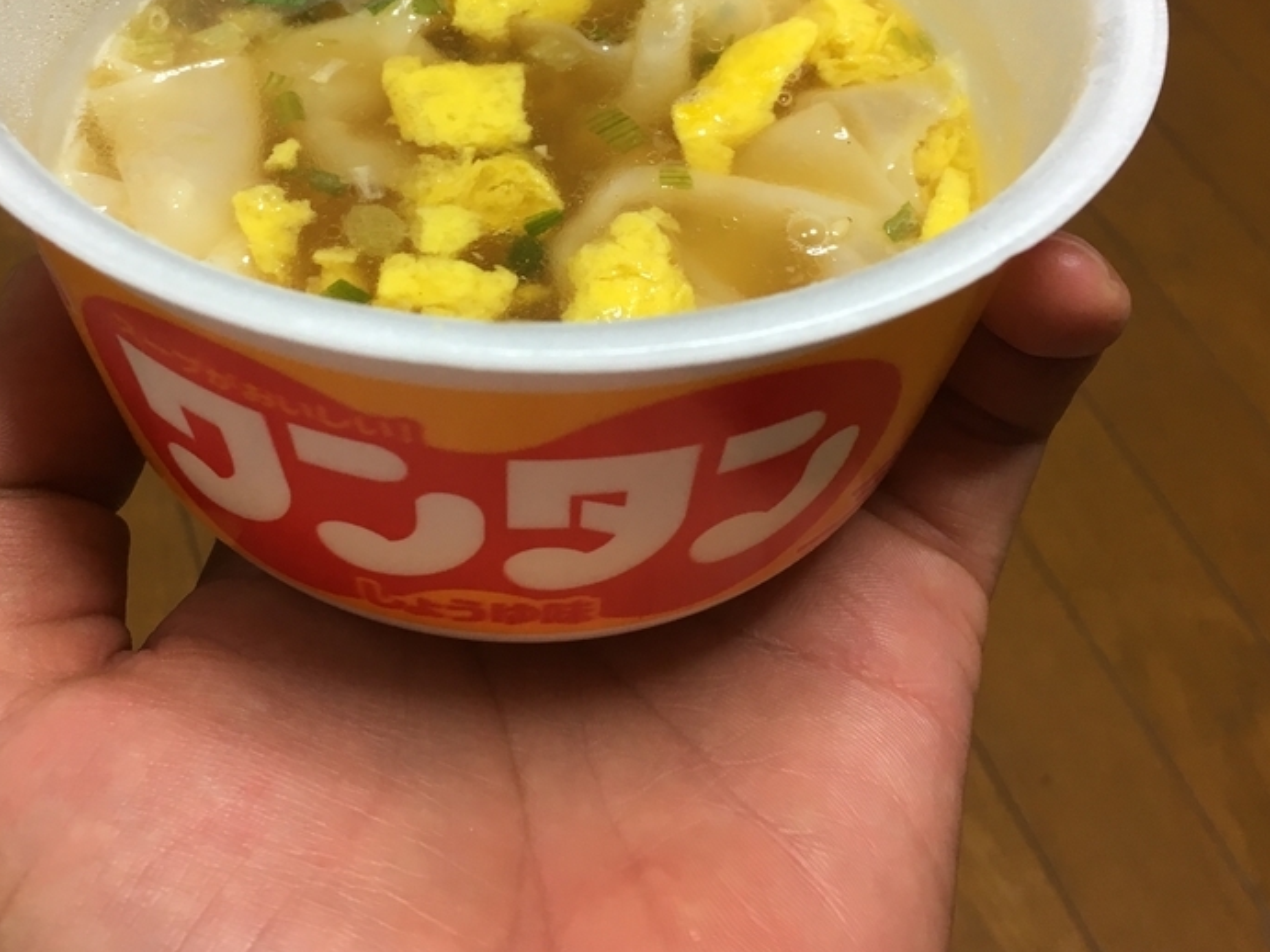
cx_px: 531
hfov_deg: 43.7
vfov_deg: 33.1
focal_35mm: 43
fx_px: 1577
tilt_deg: -49.9
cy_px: 276
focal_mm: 4.15
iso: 64
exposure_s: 1/30
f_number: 2.2
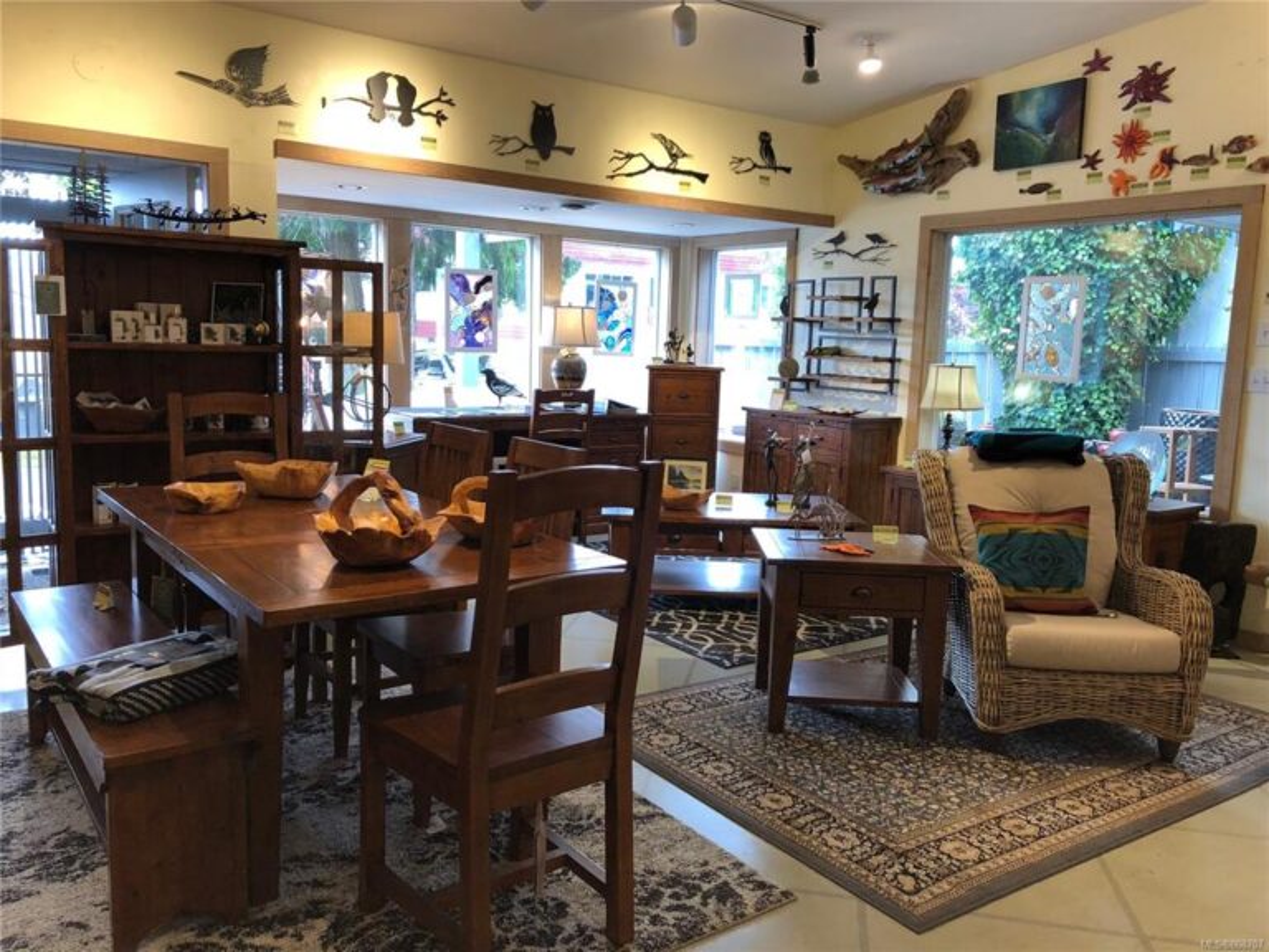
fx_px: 1026
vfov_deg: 49.7
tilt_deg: -6.7
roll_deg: -1.5
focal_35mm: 28
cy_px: 476
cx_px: 634
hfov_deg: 63.4
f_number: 1.8
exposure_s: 1/30
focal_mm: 4
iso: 25
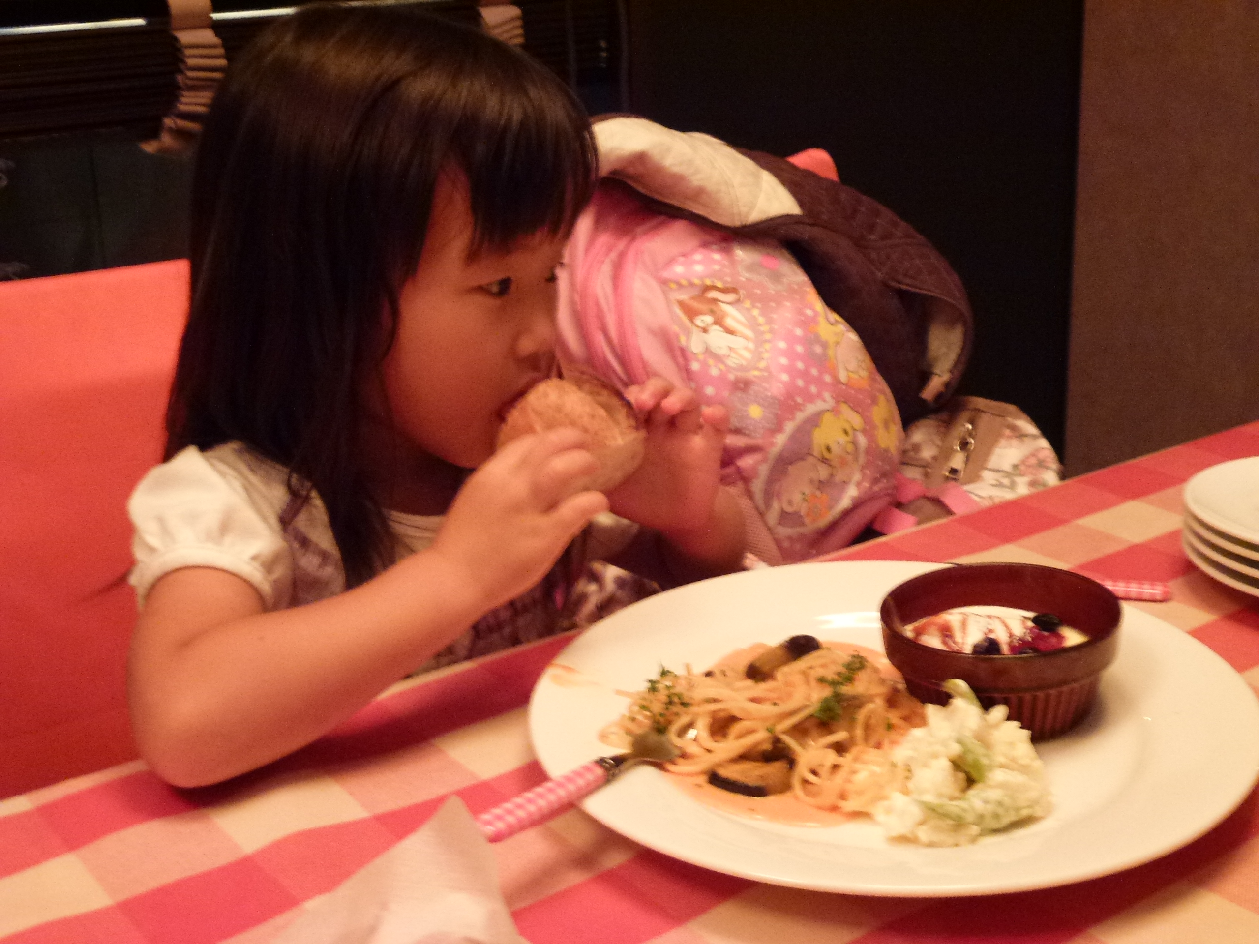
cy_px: 472
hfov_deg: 42.1
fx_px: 1637
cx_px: 630
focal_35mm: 45
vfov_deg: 32.2
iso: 400
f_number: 4
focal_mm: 8
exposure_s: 1/4
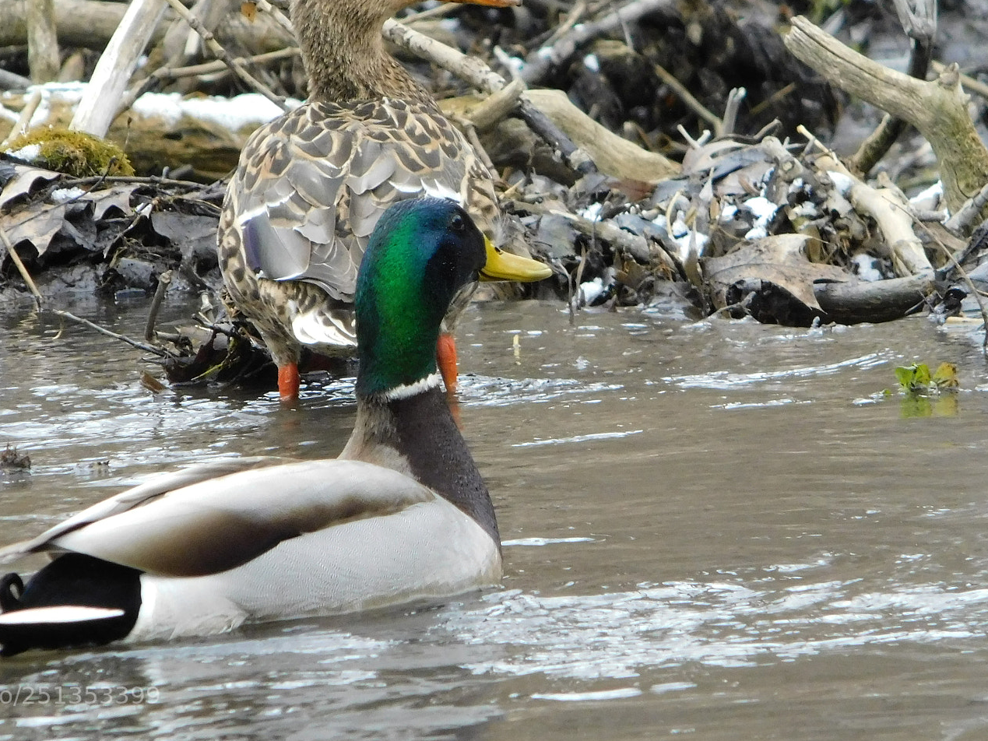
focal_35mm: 943
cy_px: 290
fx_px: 26917
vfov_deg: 1.6
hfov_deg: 2.1
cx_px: 375
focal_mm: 132.8
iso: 640
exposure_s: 1/160
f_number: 6.4
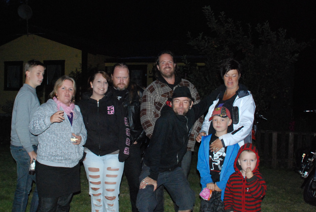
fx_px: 369
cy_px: 94
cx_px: 151
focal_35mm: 42
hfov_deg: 46.3
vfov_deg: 31.9
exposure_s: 1/60
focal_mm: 18
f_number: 5.6
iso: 1600
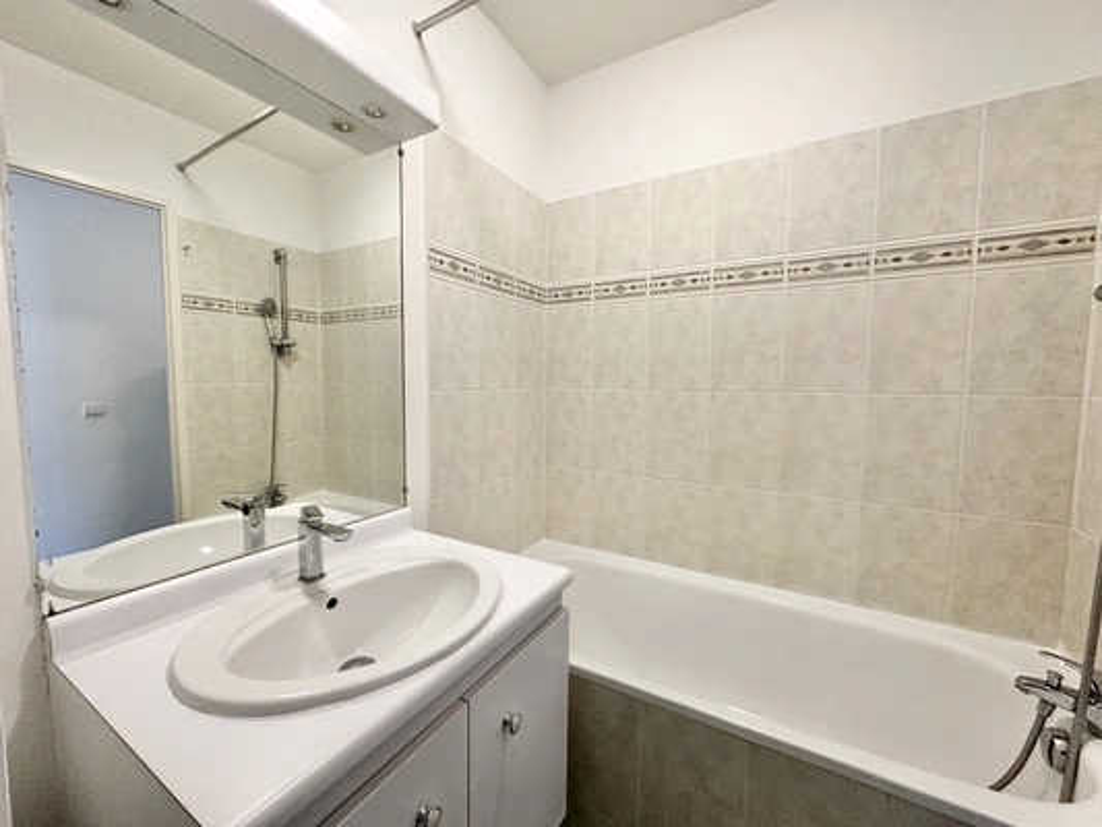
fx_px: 446
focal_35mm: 14
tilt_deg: -3.2
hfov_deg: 102.1
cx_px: 551
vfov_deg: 85.7
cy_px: 414
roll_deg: -0.8
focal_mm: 2.22
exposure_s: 1/50
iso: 400
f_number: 2.2
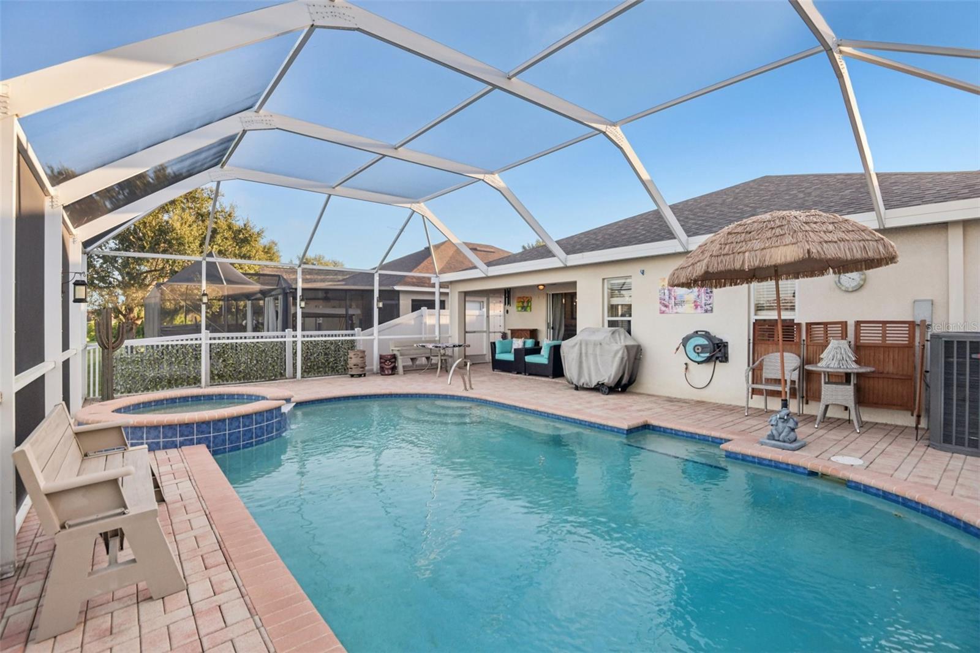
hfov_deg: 96.7
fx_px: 435
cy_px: 326
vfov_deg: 73.7
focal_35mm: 16
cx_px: 490
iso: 400
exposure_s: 1/200
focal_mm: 16
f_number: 8
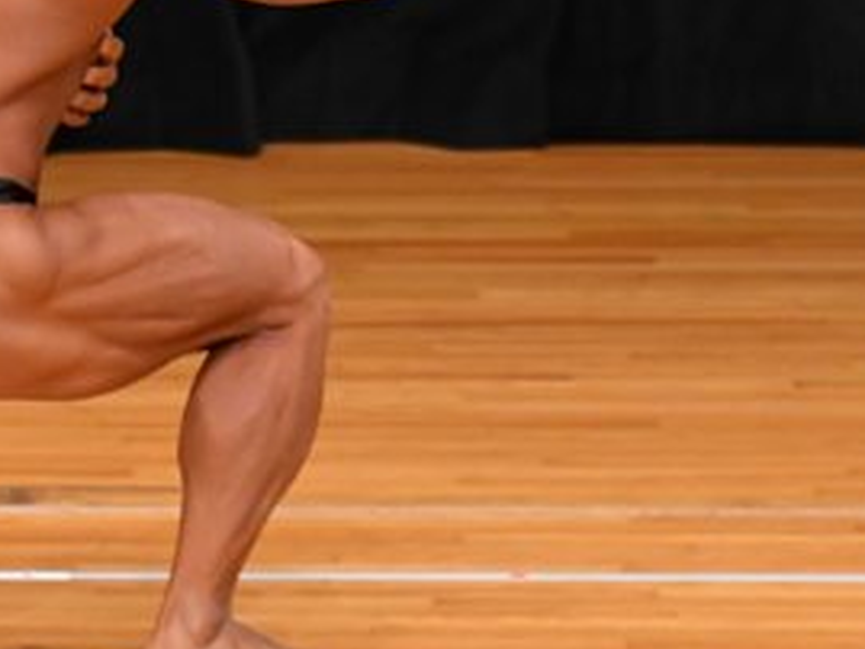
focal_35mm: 954
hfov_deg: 2.1
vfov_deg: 1.6
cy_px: 125
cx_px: -108
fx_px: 23850
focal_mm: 230
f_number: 5.6
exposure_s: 1/400
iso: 3200
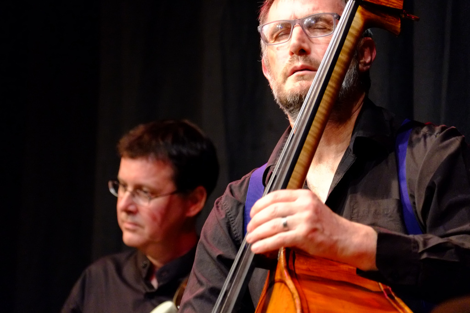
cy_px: 156
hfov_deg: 8.4
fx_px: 3212
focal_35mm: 246
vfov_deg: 5.6
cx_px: 235
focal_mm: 164
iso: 6400
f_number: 4.6
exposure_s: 1/250
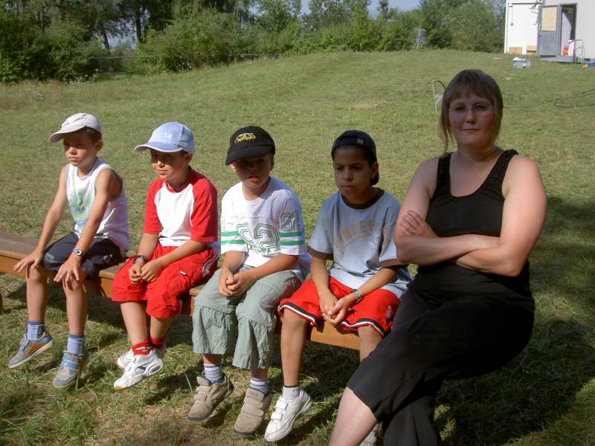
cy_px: 223
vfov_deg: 36.8
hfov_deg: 47.9
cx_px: 298
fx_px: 670
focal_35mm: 39
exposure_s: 1/500
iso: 100
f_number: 4.7
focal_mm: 8
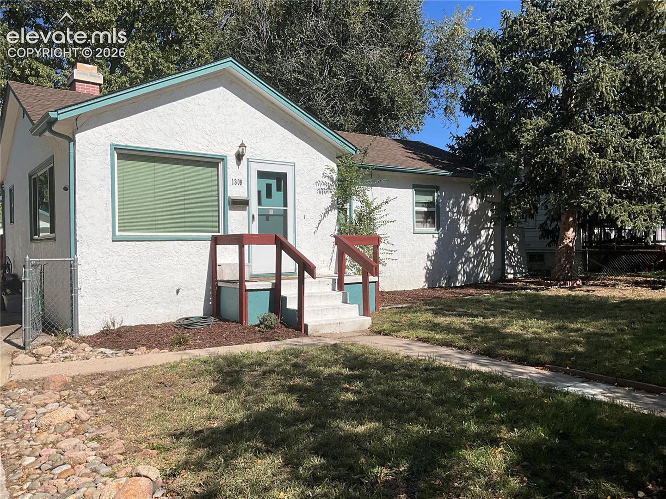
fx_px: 558
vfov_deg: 48.2
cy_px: 250
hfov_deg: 61.7
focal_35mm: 29
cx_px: 333
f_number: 1.8
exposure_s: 1/3322
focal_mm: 3
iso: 25
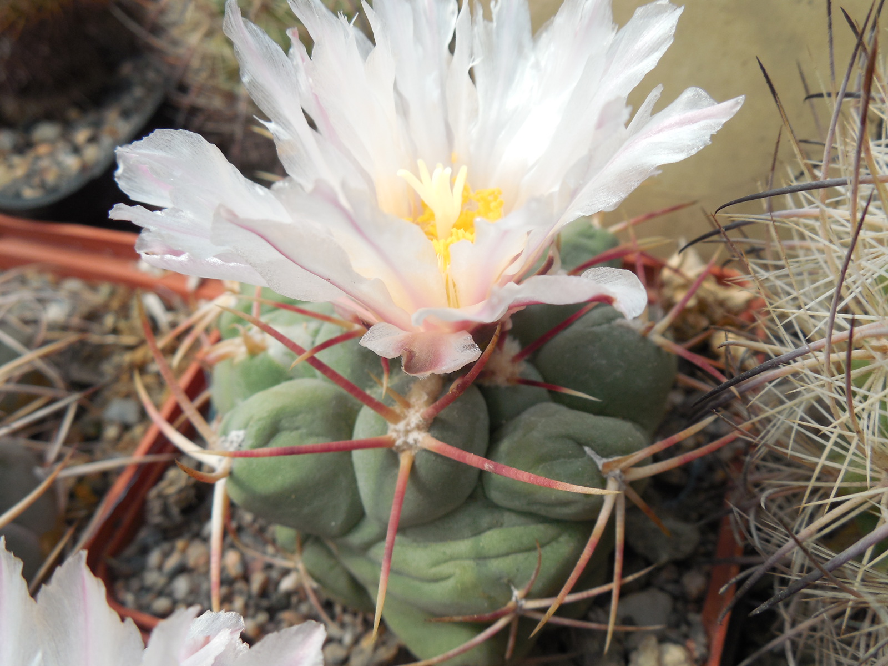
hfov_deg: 58.4
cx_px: 444
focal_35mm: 31
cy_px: 333
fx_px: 795
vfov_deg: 45.4
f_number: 3.6
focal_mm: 5.6
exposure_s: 1/400
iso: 125
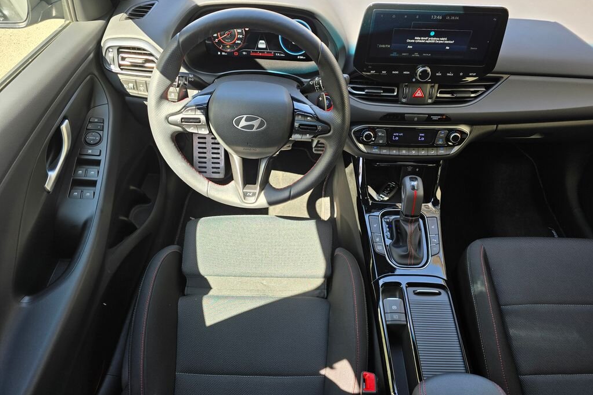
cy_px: 184
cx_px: 297
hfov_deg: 73.8
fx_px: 395
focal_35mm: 24
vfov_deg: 53.1
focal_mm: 6.3
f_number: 1.7
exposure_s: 1/180
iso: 64
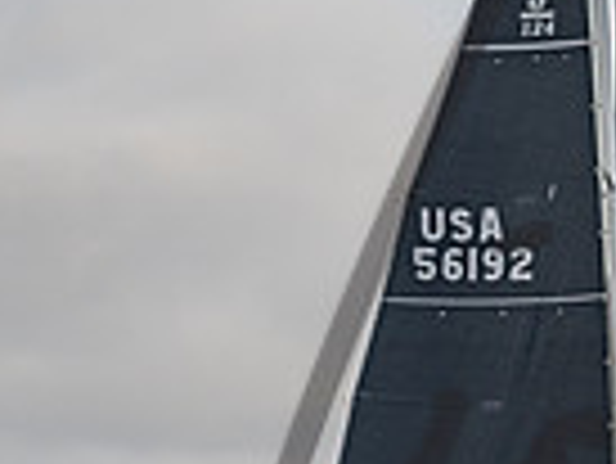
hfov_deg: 4.6
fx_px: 7481
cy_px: 407
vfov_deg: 3.5
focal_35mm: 420
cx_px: 1237
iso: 400
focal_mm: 100
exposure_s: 1/2000
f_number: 5.6
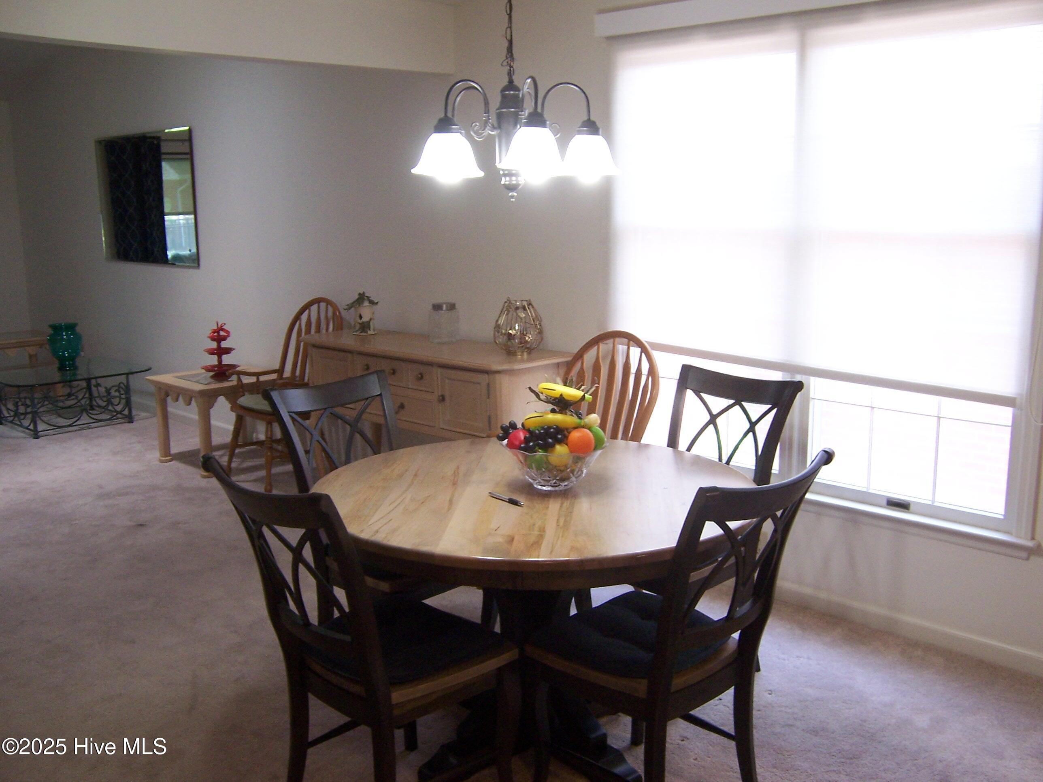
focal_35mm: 33
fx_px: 994
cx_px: 522
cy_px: 391
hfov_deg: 55.4
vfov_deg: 42.9
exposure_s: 1/20
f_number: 3.4
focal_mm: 5.5
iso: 140
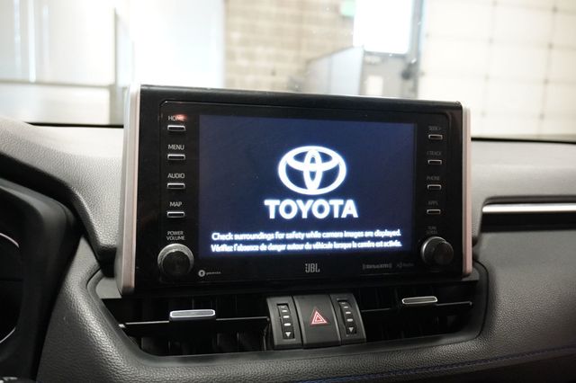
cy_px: 192
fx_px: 504
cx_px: 288
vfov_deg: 41.7
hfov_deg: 59.5
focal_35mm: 32
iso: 4000
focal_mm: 21
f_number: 4
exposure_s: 1/60
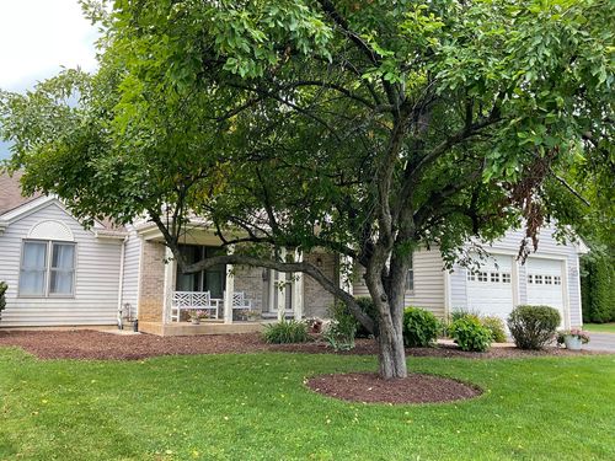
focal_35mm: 29
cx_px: 308
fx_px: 515
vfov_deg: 48.2
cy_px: 230
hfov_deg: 61.7
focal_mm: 3
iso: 16
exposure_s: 1/133
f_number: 1.8
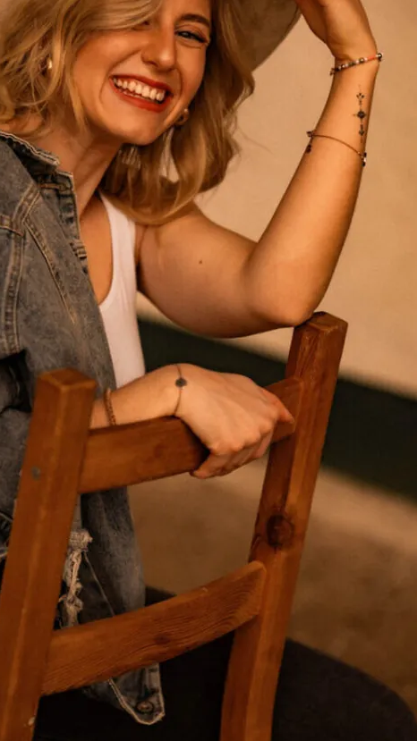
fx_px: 2281
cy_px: 297
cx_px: 166
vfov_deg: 18.5
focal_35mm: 116
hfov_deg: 10.4
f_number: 2.2
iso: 100
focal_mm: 85
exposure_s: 1/1000
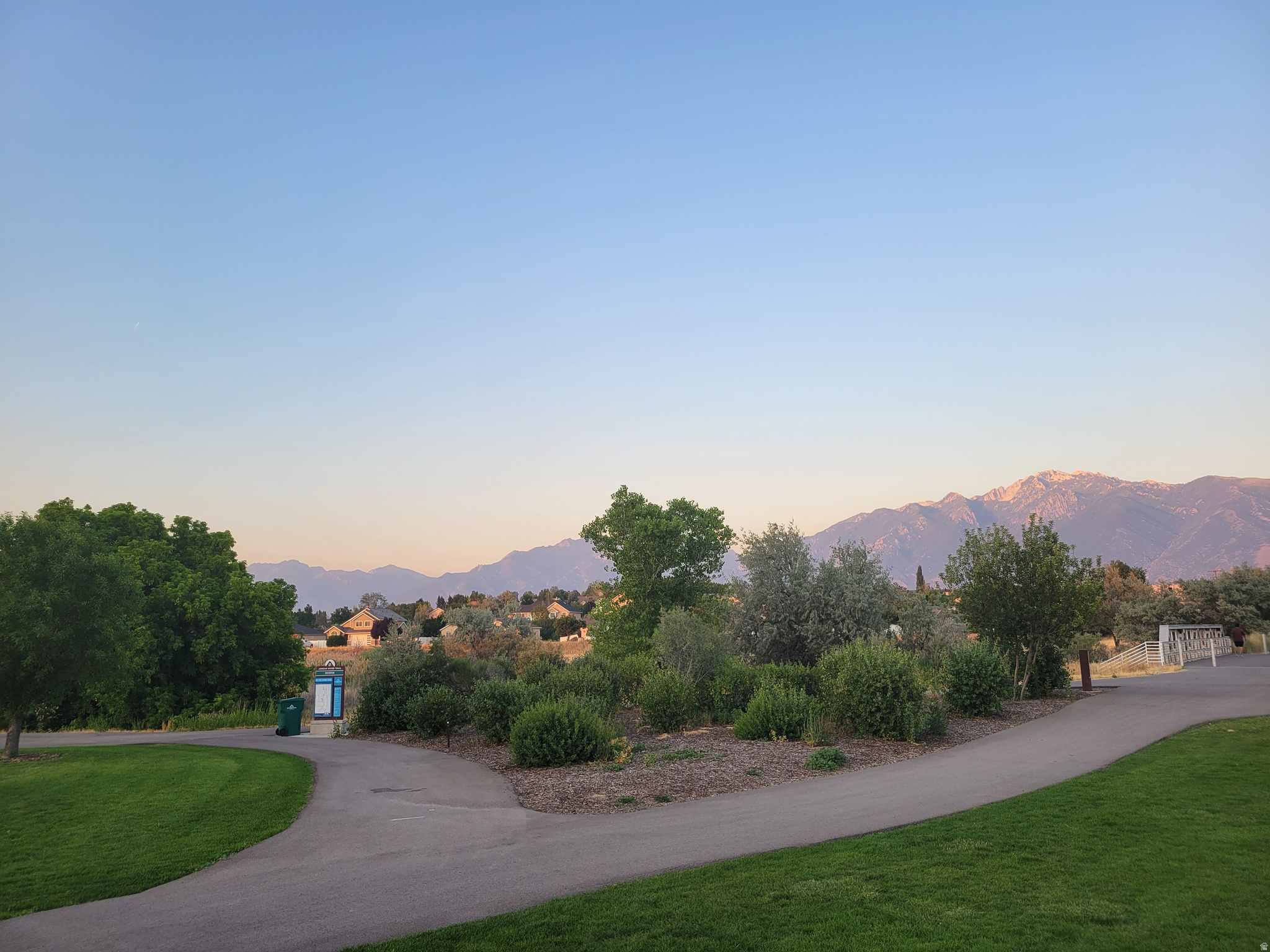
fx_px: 954
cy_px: 476
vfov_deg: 53.1
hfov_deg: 67.3
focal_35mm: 26
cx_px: 635
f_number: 1.8
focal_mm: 5.4
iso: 40
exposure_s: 1/323
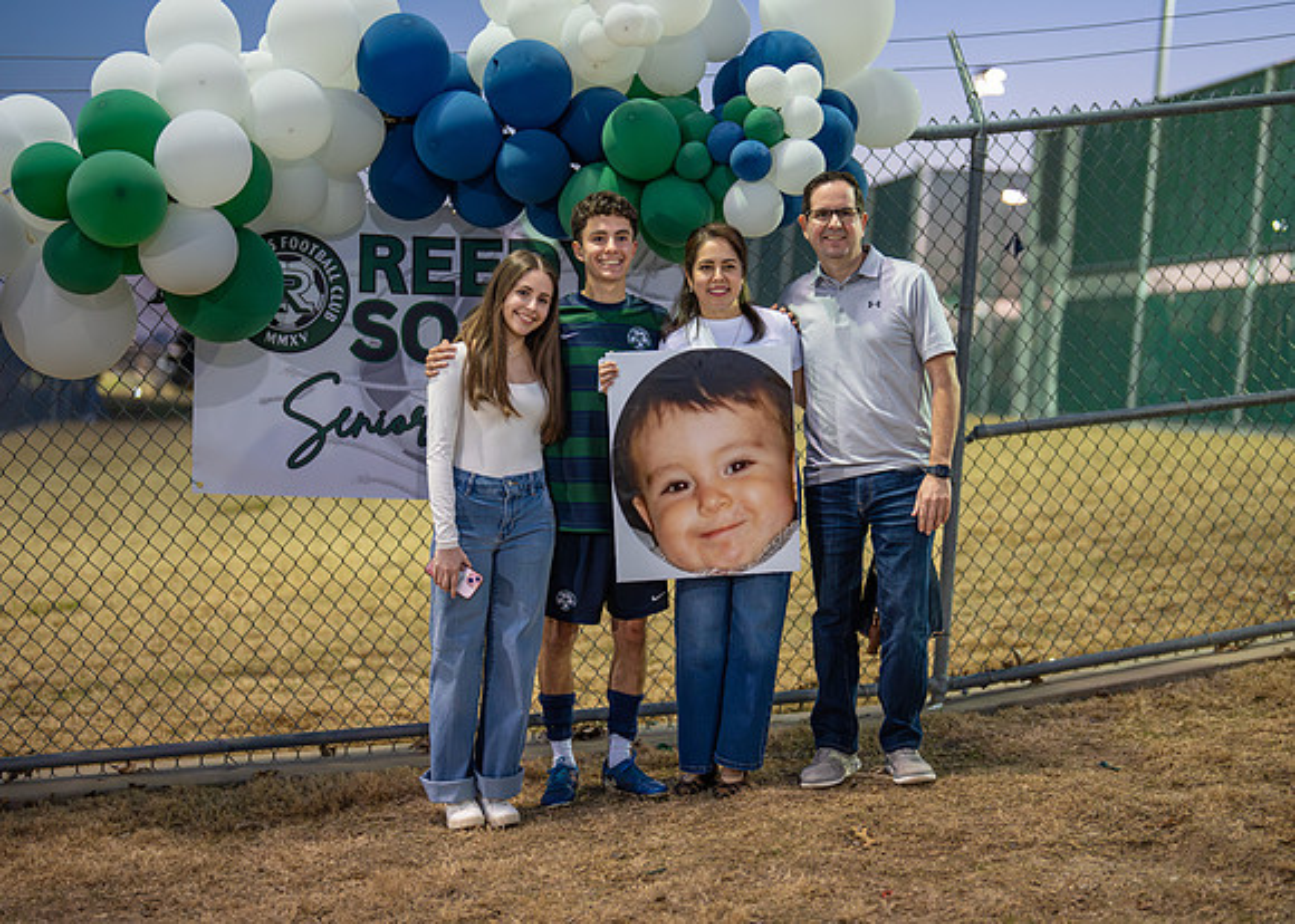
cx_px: 703
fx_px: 2131
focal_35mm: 58
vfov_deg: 24.5
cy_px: 490
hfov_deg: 33.8
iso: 1600
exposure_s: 1/320
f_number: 1.2
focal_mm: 50
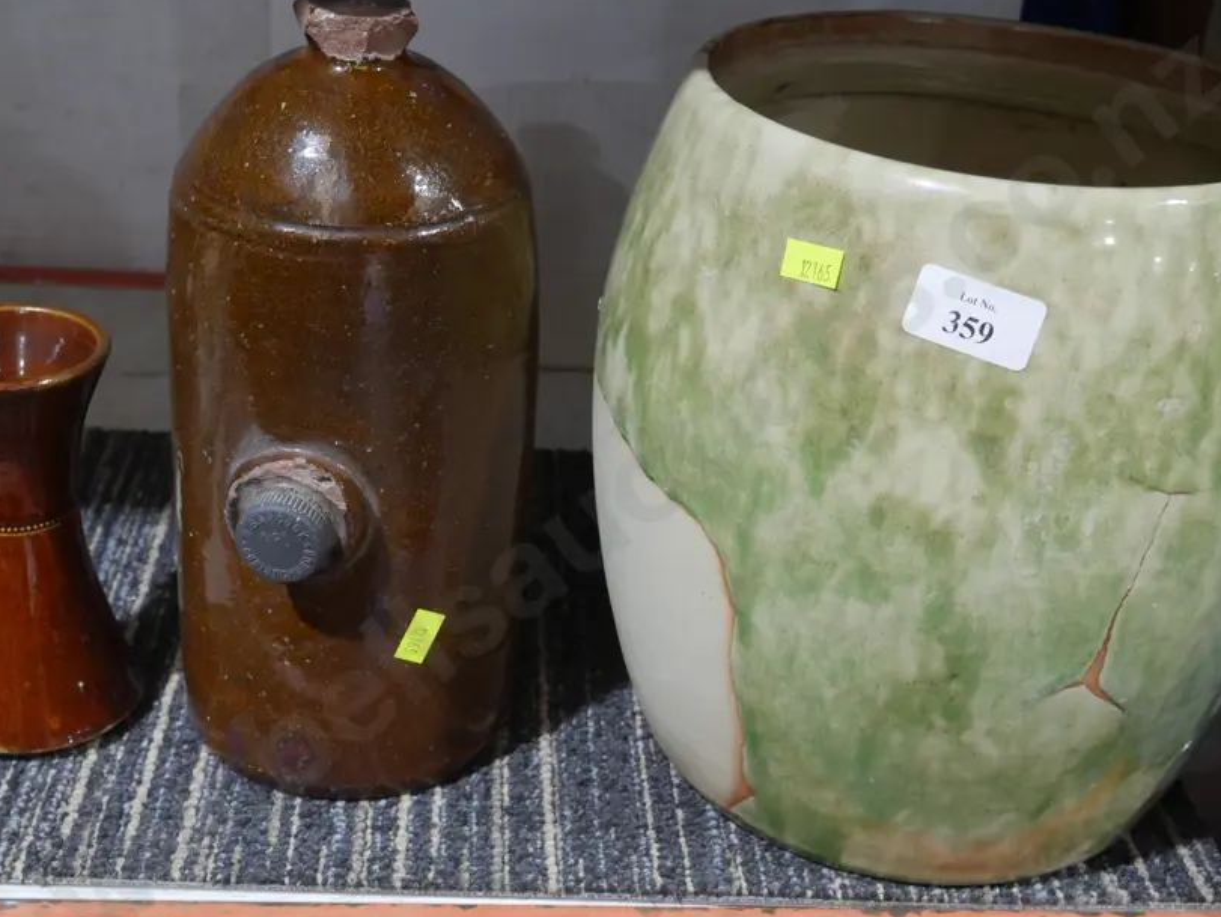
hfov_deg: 36.2
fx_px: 1870
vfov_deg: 27.5
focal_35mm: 53
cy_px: 524
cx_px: 598
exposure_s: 1/60
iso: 1000
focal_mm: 21
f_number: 4.6
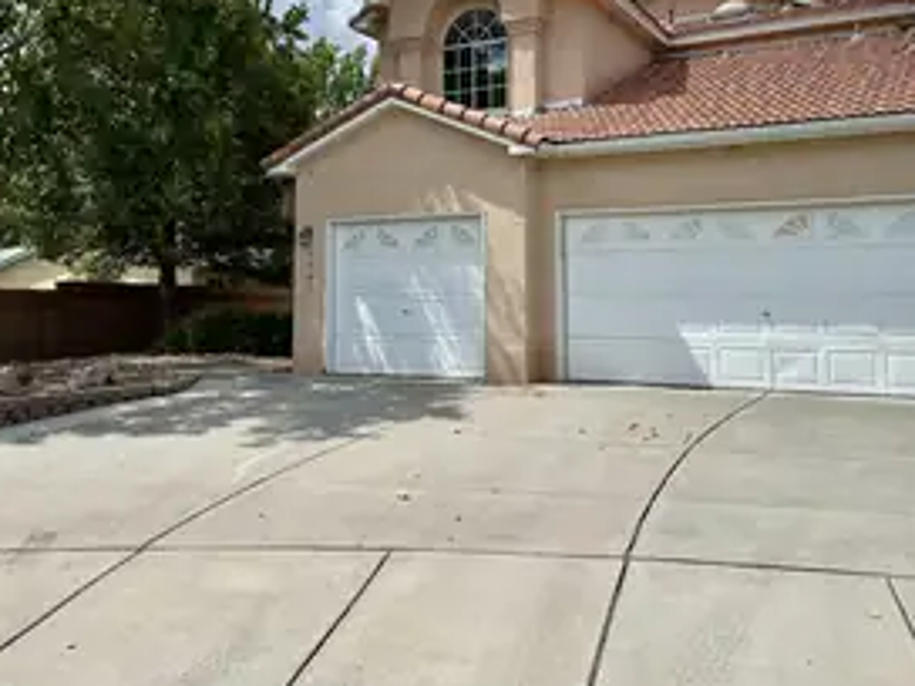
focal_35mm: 37
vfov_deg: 37.9
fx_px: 978
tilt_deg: +7.3
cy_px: 190
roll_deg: -0.2
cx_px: 414
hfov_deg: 50.1
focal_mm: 6.86
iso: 80
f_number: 1.78
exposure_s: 1/5000
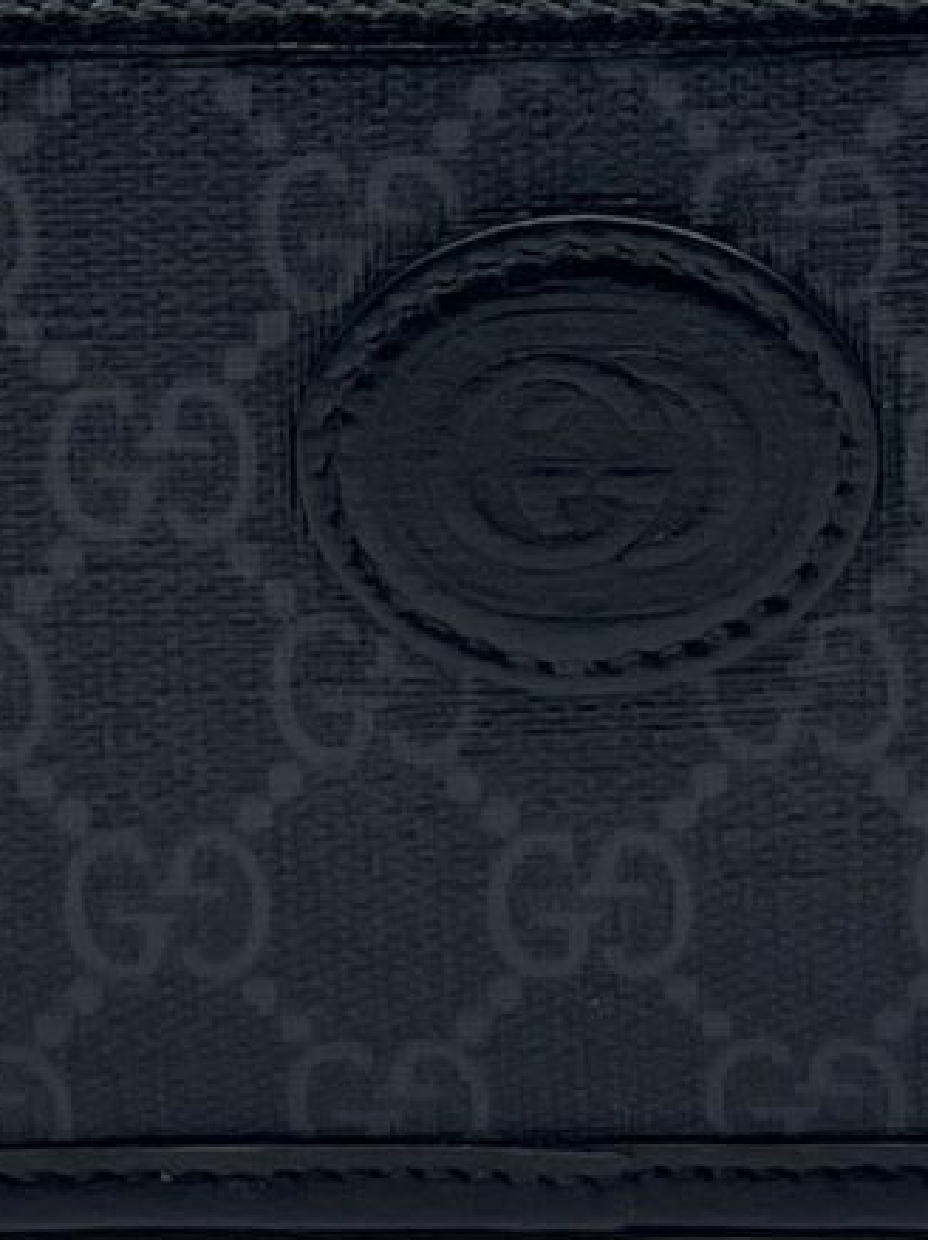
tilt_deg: -2.6
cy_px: -159
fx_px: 5438
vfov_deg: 12.7
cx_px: 658
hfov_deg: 9.7
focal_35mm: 152
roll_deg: -0.2
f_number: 1.5
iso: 32
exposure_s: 1/129
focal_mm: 5.7
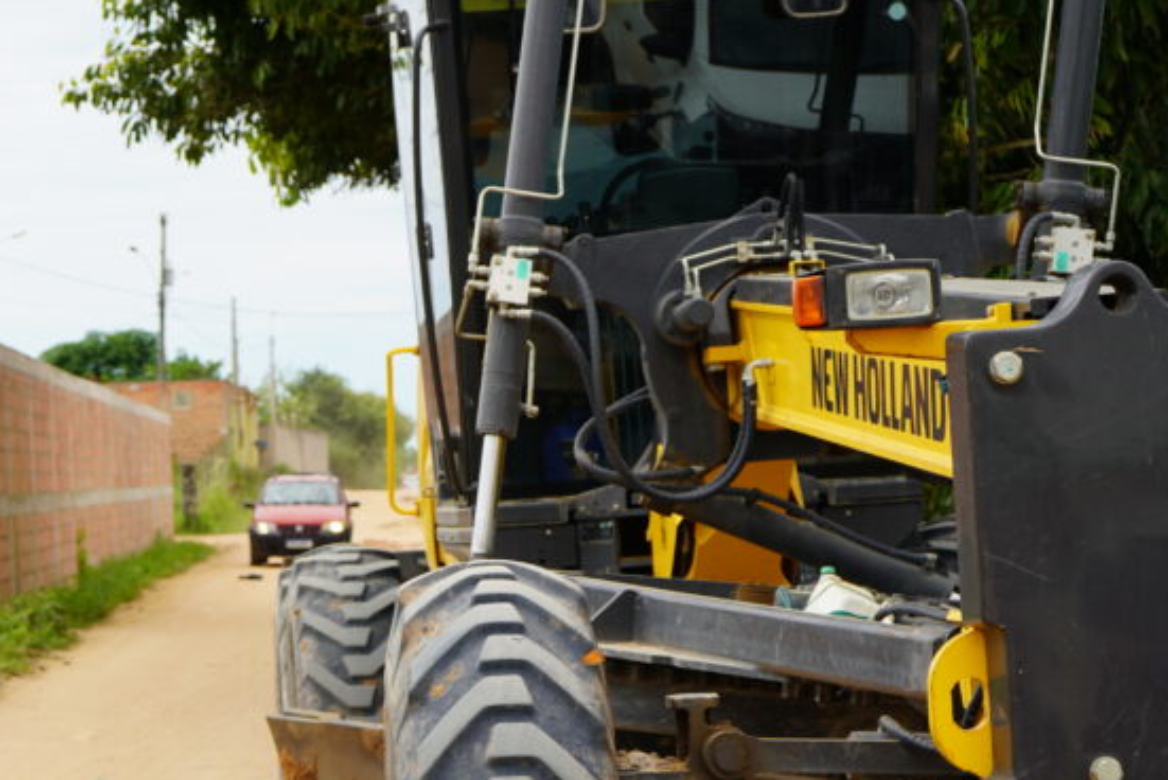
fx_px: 3376
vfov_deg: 13.1
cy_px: 686
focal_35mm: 104
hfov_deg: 19.4
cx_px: 216
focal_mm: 56
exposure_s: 1/400
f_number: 5.6
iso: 100
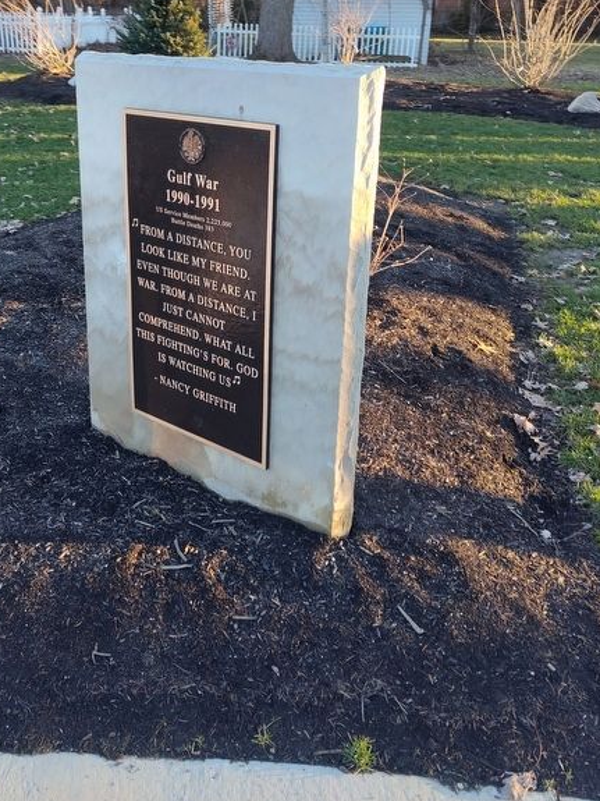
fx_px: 740
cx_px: 221
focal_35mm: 32
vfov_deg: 55.4
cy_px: 256
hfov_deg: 43.8
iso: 120
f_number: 1.8
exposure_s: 1/120
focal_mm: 5.56
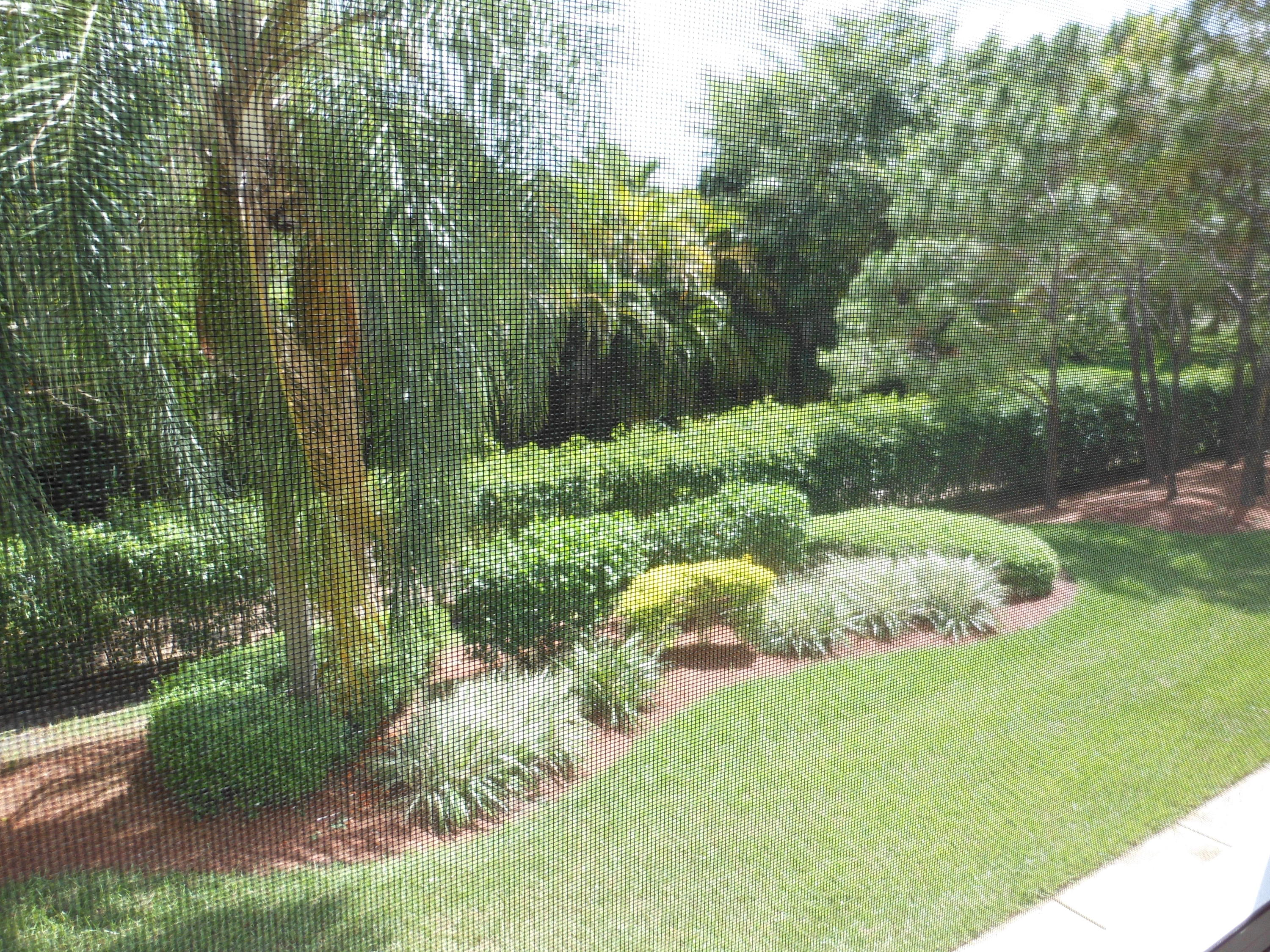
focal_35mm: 28
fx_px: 1027
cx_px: 635
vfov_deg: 49.7
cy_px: 476
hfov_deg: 63.4
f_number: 3.7
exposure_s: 1/125
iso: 80
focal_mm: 5
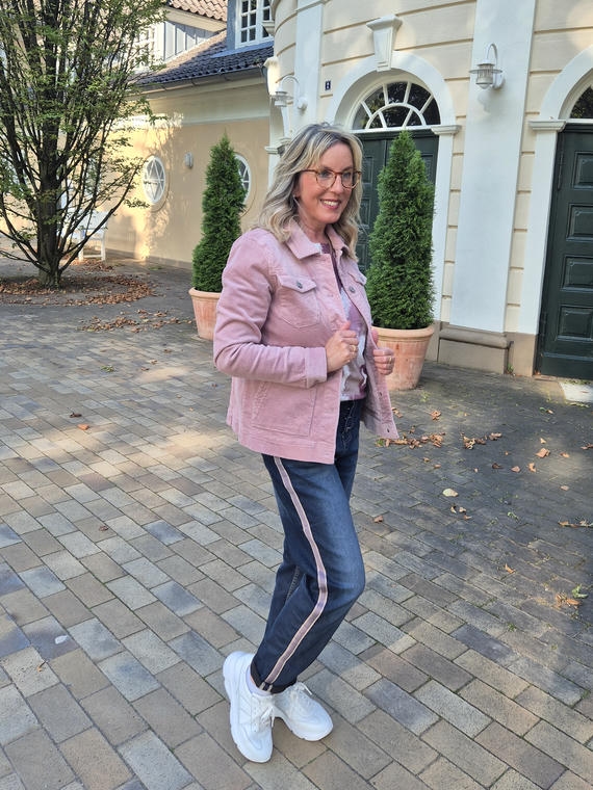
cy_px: 395
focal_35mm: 23
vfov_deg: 73.9
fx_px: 525
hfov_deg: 58.9
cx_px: 296
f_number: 1.8
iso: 25
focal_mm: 5.4
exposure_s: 1/180
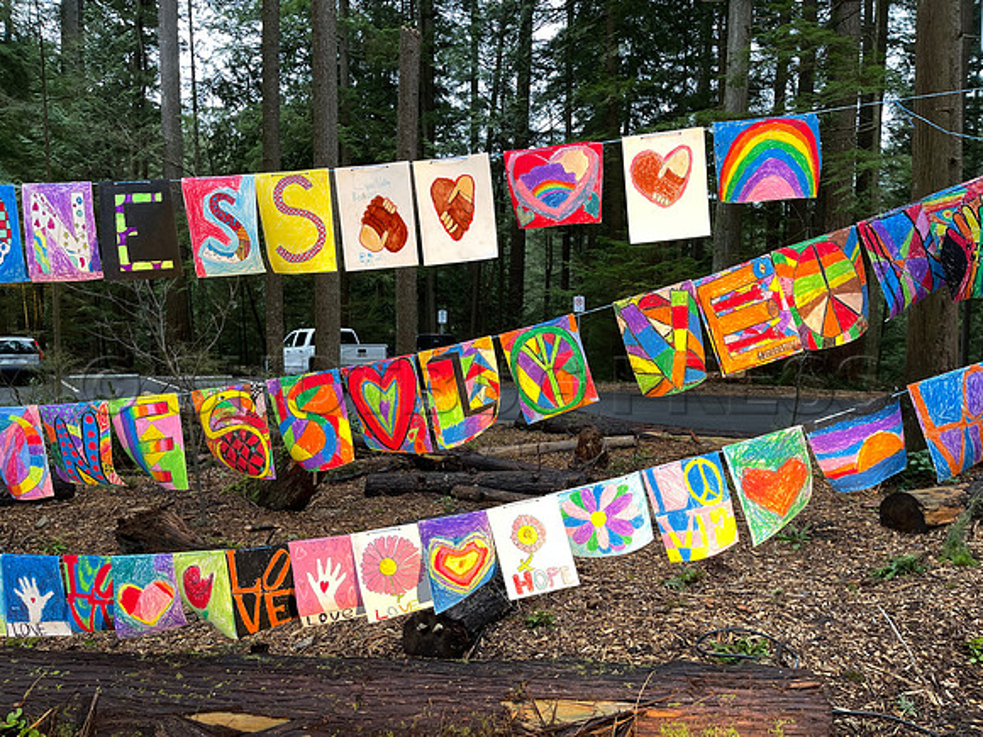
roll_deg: -0.6
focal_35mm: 26
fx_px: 738
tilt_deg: -6.5
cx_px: 492
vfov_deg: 53.1
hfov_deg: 67.3
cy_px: 368
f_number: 1.6
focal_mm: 5.1
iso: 80
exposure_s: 1/60
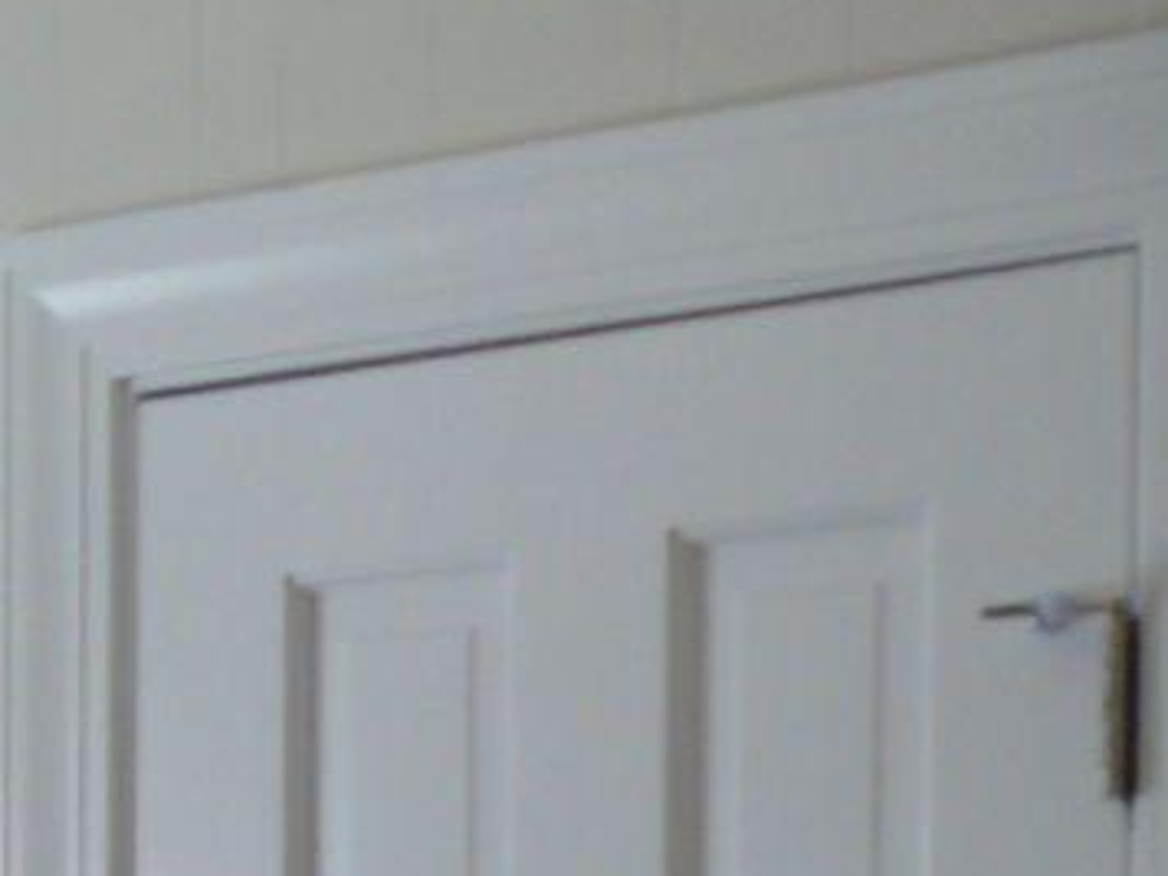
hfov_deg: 11.8
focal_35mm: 151
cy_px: 1745
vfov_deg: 9.2
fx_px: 5095
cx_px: -1102
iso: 160
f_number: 2.8
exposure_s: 1/30
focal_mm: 7.4
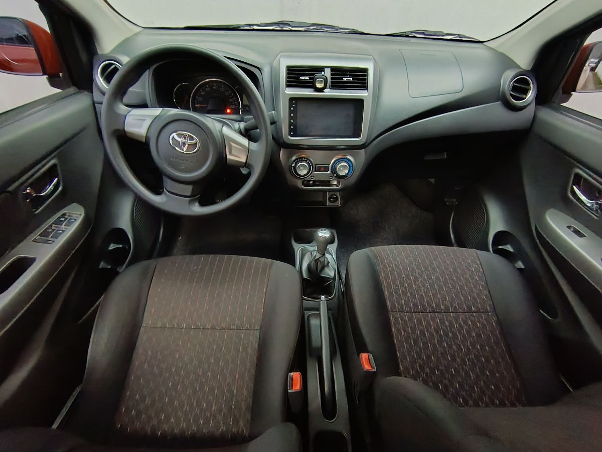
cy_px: 226
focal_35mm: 17
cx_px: 301
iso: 1307
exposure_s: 1/30
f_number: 2.2
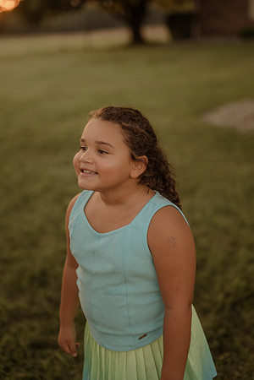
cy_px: 190
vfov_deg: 39.6
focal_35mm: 50
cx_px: 127
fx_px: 529
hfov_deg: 27.0
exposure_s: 1/320
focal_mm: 50
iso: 200
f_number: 2.8
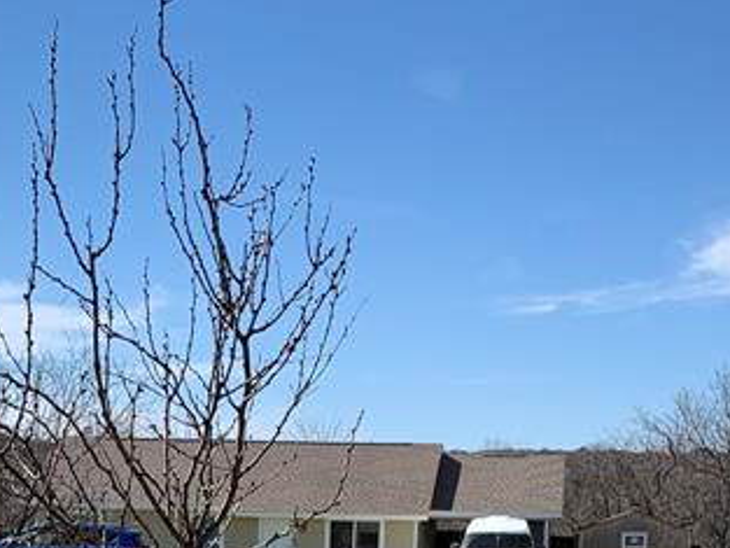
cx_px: 338
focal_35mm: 85
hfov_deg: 23.0
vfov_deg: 16.0
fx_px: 1793
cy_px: 816
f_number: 1.8
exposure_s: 1/2208
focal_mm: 4.25
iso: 25
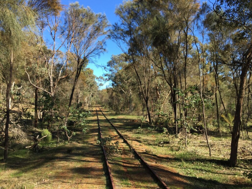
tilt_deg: +3.5
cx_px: 126
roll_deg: +1.0
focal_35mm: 29
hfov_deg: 61.7
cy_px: 94
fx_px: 211
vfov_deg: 48.2
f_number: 2.2
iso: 32
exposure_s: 1/599
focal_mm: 4.15
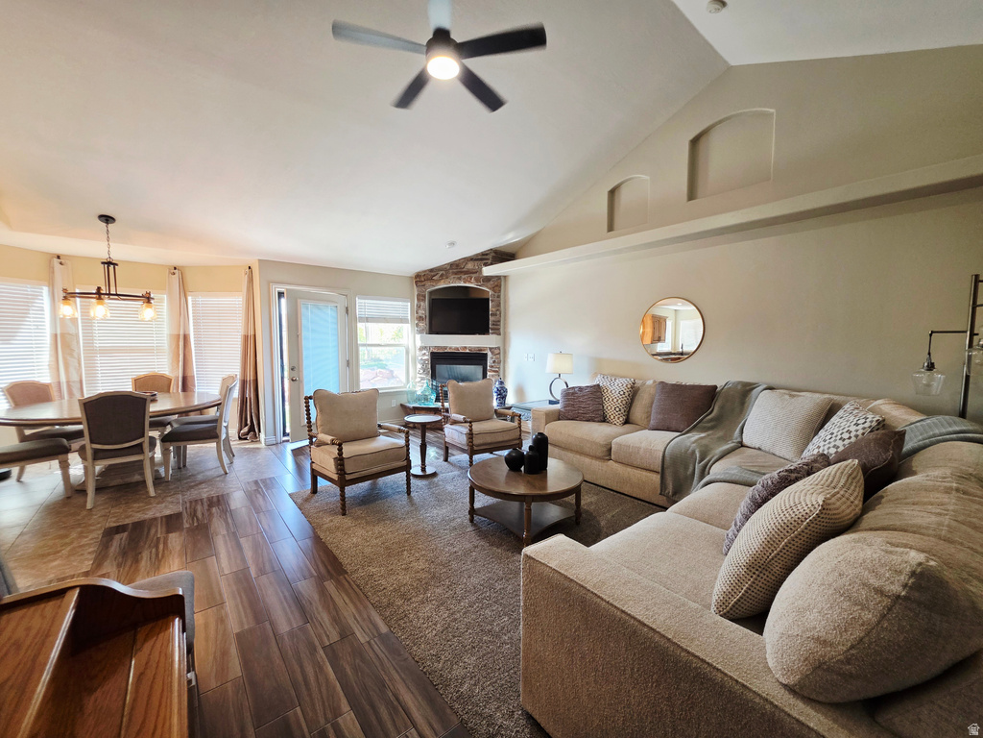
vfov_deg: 89.9
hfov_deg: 106.2
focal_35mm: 13
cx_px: 492
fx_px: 369
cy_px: 369
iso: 200
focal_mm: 2.2
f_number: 1.9
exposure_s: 1/120
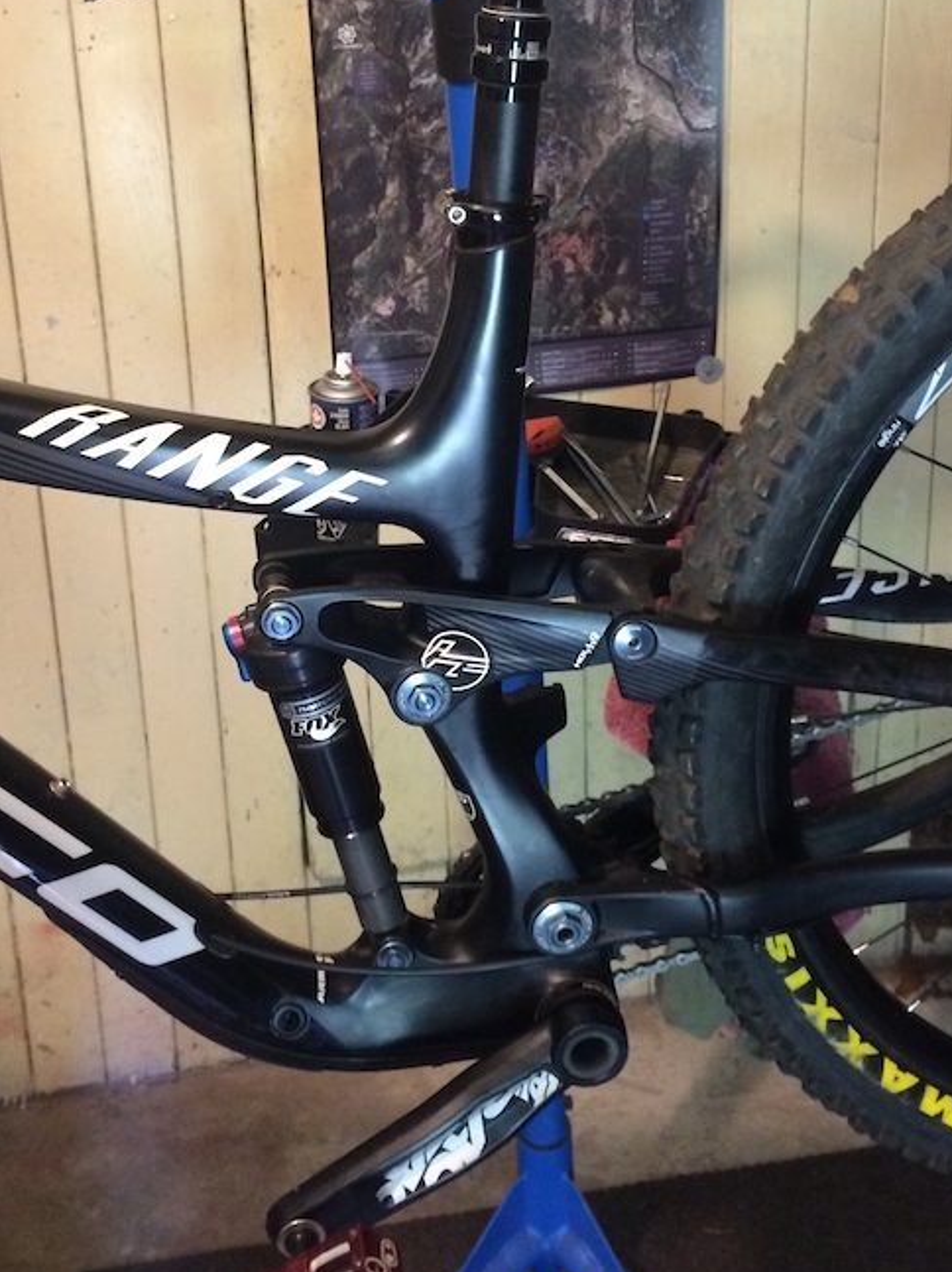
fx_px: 1688
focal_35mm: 46
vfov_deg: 41.0
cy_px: 478
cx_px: 407
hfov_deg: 31.5
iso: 320
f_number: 2.2
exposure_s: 1/17
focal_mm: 4.15
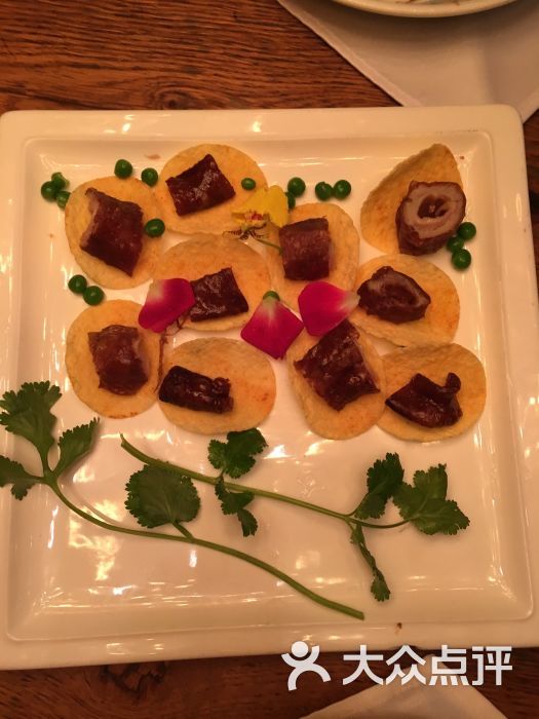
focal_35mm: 29
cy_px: 360
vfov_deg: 61.7
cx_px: 270
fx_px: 602
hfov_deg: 48.2
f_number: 2.2
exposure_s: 1/33
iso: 100
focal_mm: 4.15
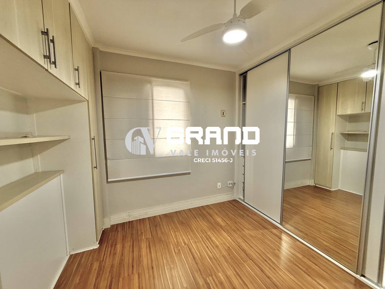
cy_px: 144
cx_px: 192
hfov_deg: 102.1
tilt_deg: -4.5
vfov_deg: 85.7
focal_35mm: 14
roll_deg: +1.0
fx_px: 156
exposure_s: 1/120
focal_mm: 2.22
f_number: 2.2
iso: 250
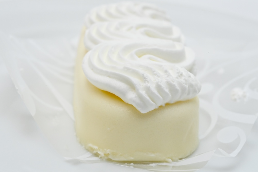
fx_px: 430
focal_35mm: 60
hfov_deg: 33.4
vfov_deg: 22.6
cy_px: 86
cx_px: 129
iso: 6400
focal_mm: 60
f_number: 18
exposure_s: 1/250
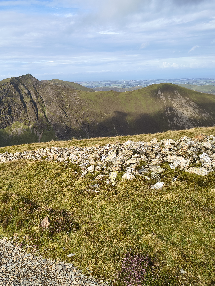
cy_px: 143
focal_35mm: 31
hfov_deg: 43.4
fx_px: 257
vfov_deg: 58.4
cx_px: 43
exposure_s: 1/1411
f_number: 1.8
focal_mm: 5.56
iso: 101
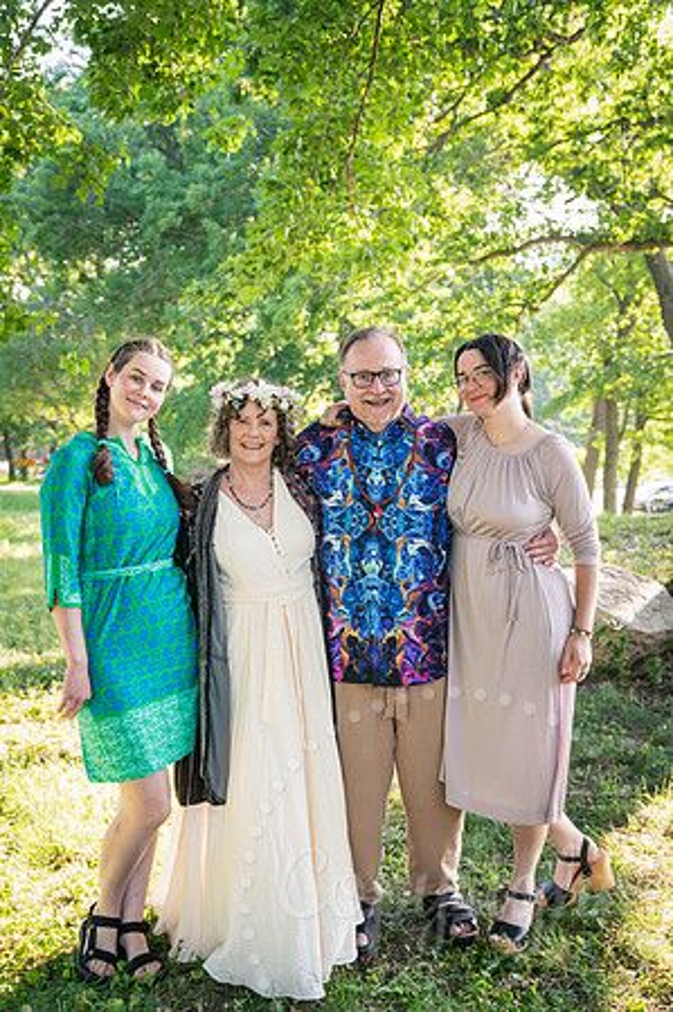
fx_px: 1265
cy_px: 506
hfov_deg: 29.8
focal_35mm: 45
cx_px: 336
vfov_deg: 43.6
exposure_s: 1/320
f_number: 4
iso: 1000
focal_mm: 45
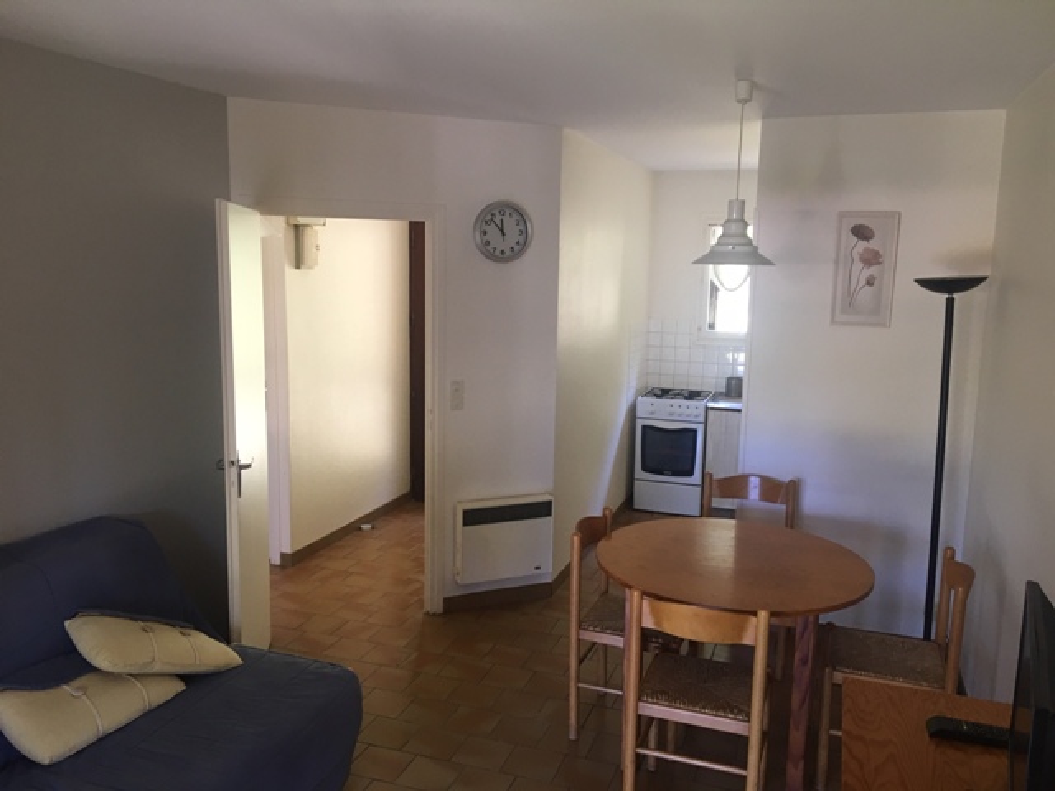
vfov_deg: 48.2
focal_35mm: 29
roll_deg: -1.9
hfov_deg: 61.7
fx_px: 884
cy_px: 396
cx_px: 528
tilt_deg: -6.9
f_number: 2.2
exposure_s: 1/33
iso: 100
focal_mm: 4.15
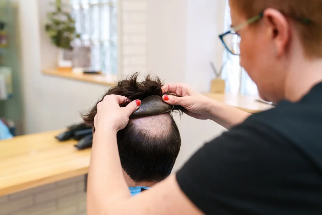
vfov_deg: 29.3
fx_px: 411
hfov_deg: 42.7
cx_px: 161
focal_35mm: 46
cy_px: 108
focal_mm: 46
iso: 800
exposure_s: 1/250
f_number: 2.8
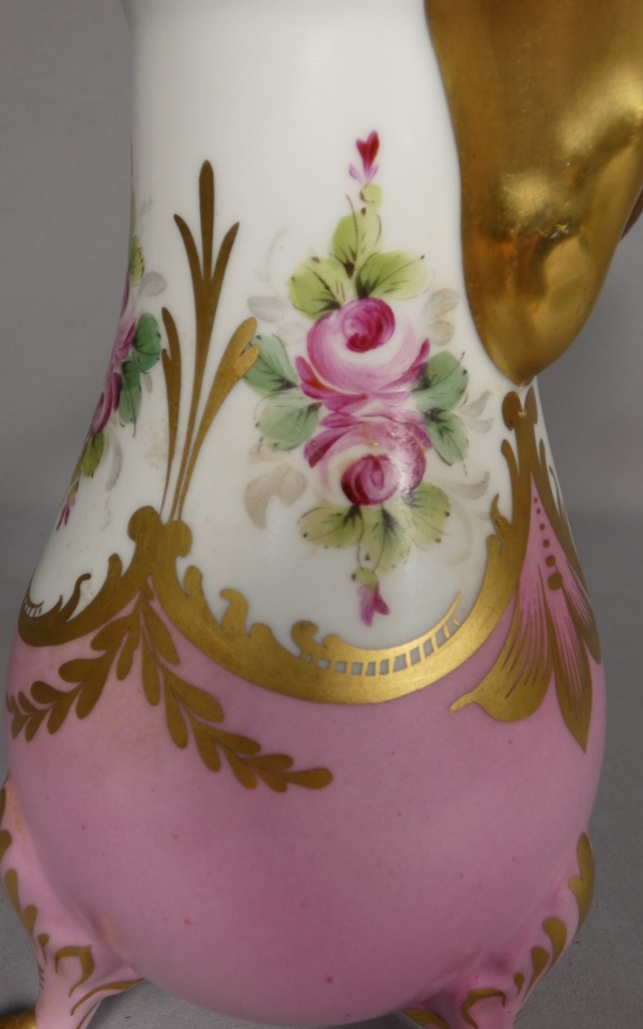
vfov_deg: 55.3
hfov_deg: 36.3
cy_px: 499
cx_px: 289
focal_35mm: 35
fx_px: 981
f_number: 3.3
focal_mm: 5.5
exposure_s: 1/80
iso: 80
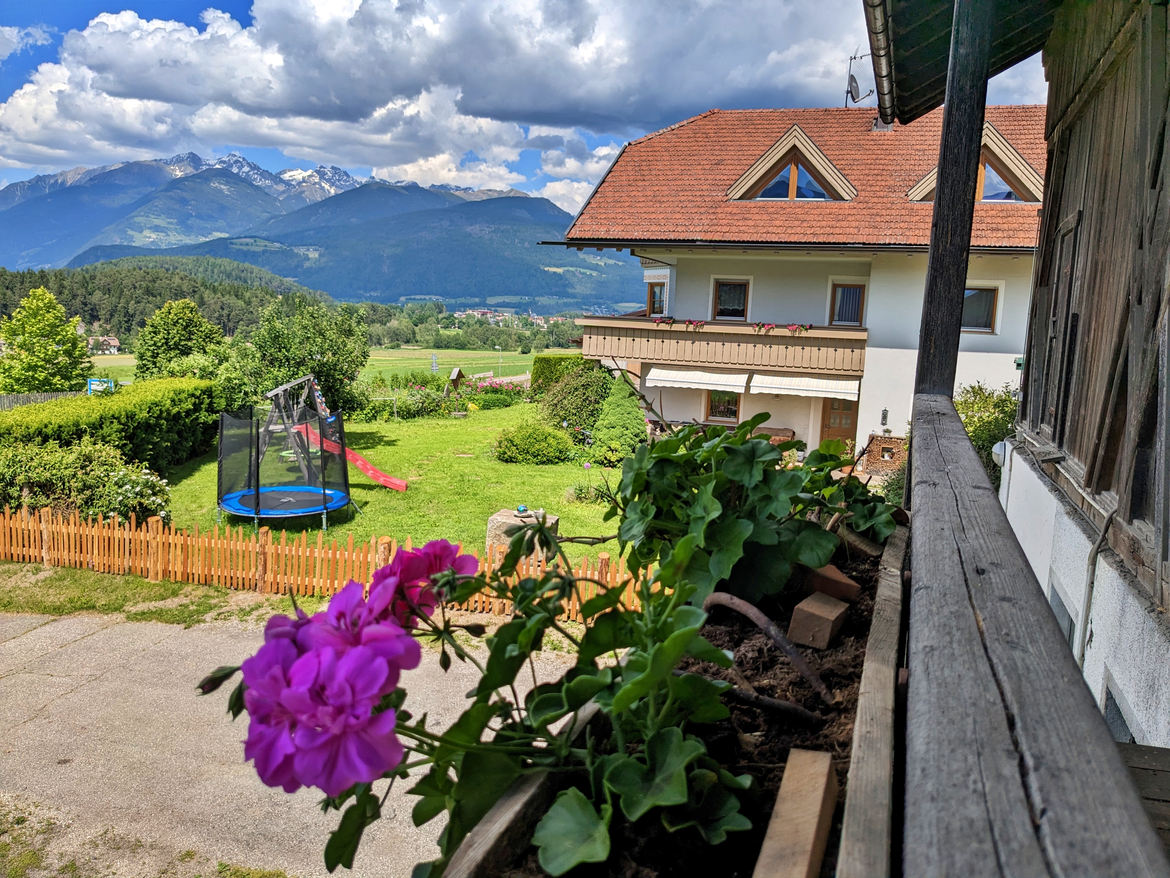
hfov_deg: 65.3
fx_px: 913
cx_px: 585
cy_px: 439
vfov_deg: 51.4
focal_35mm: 27
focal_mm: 4.38
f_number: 1.73
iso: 51
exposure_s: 1/4673
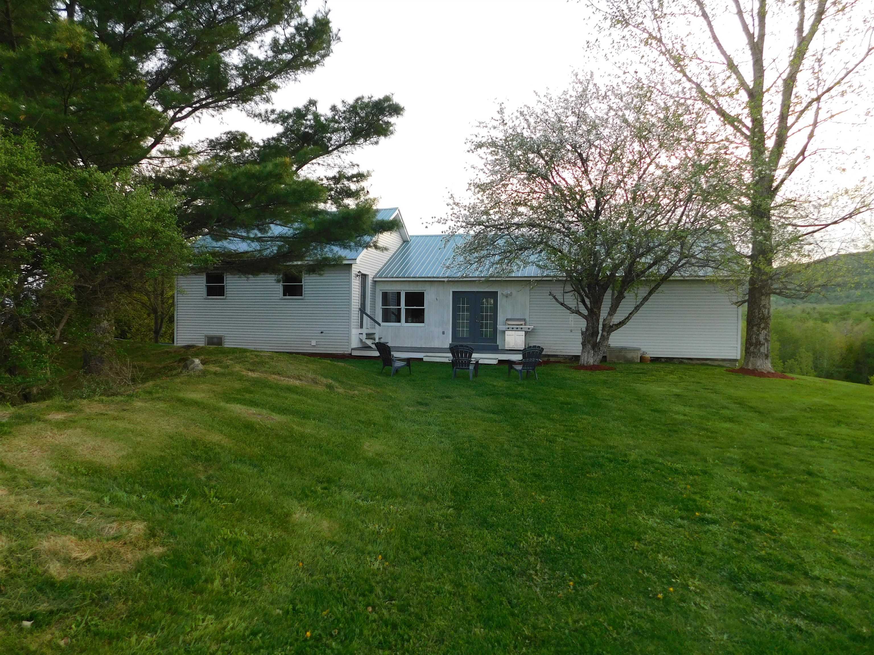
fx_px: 581
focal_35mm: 23
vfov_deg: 58.9
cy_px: 328
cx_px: 437
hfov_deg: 73.9
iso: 125
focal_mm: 4
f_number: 3
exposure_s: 1/160
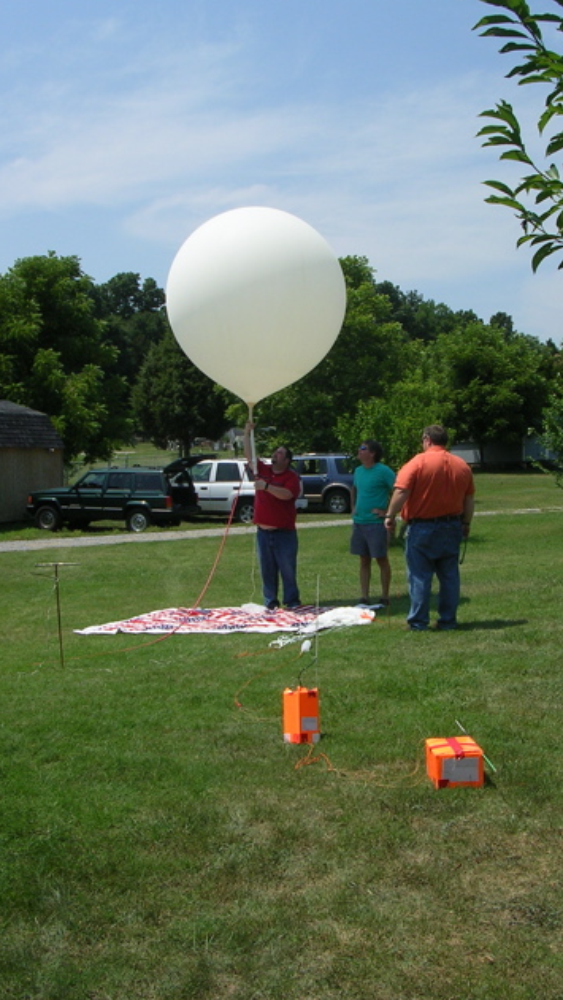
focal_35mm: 42
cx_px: 314
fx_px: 1115
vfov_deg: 48.4
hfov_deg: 28.3
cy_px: 496
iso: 50
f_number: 5.6
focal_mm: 5.8
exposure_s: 1/412
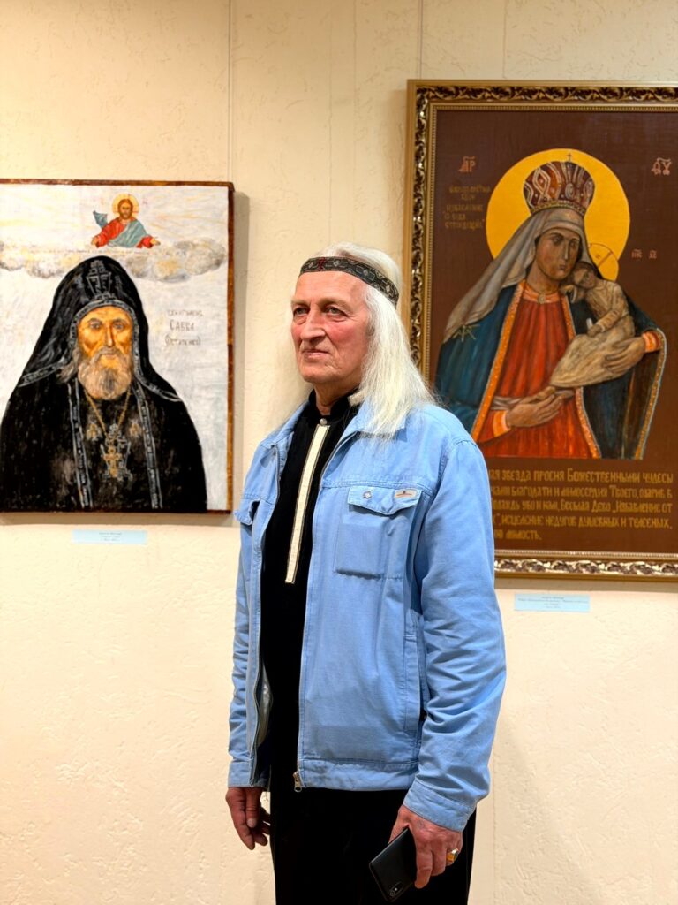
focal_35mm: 48
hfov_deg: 30.3
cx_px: 339
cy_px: 452
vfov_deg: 39.7
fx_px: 1254
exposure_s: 1/121
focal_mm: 6.76
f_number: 1.78
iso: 80
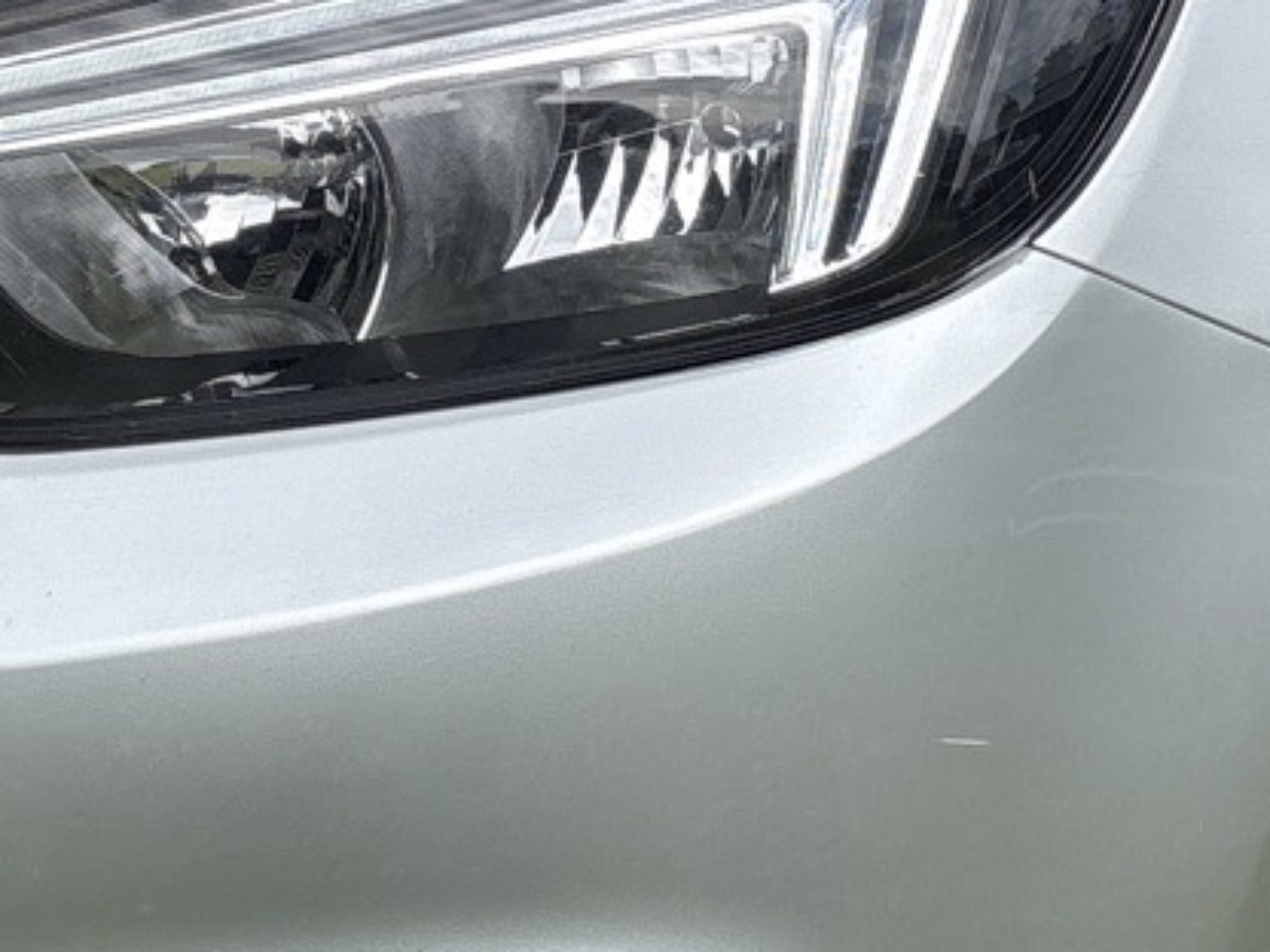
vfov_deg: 12.2
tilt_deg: -16.7
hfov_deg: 16.4
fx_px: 4403
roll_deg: -1.3
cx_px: 727
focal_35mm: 120
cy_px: 34
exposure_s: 1/3021
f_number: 1.6
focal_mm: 5.96
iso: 50
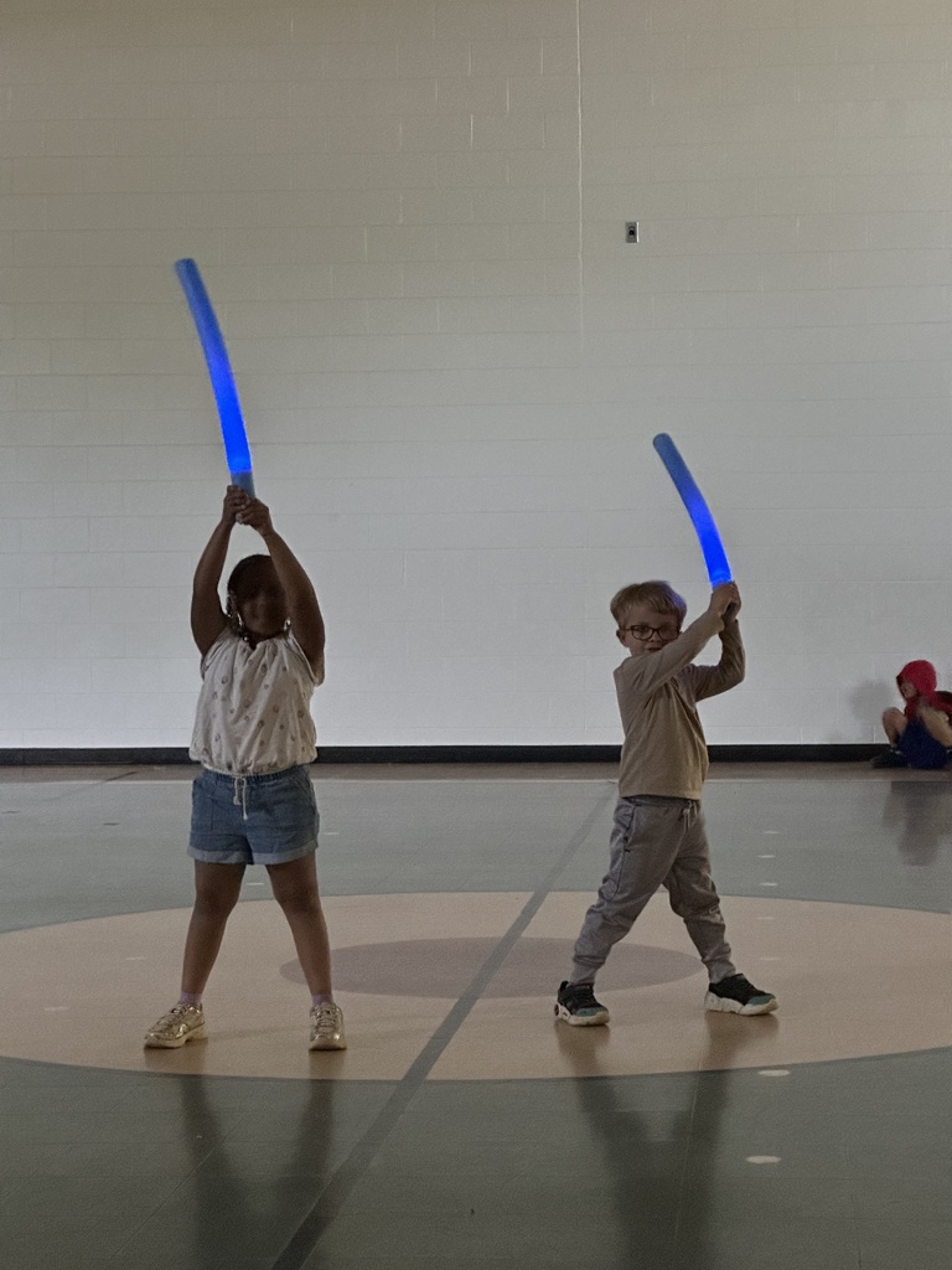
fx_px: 2824
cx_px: 476
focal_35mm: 77
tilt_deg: +0.0
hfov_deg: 19.1
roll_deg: +0.2
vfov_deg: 25.3
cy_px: 635
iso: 2000
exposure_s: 1/24
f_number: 2.8
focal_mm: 9
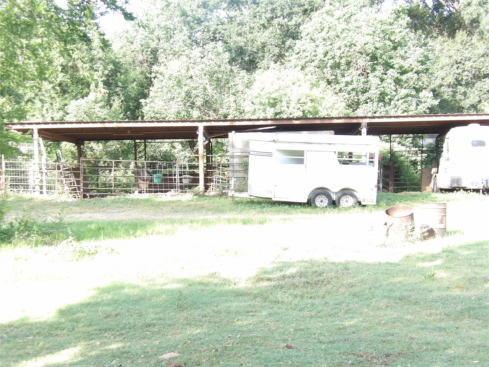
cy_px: 184
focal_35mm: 62
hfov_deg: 31.2
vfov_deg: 23.7
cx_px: 244
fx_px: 876
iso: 100
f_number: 3.5
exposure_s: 1/60
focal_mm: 11.1
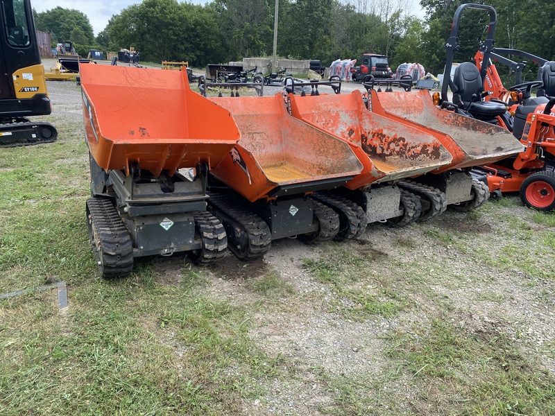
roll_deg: -2.2
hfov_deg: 67.3
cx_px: 278
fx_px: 417
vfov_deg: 53.1
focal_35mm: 26
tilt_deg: -17.7
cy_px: 208
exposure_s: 1/651
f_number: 1.8
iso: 32
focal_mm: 4.25
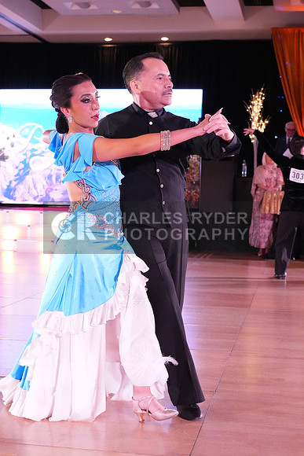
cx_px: 152
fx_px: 759
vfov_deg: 33.4
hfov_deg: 22.6
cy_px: 228
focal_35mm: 60
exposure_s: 1/400
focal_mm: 40
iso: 6400
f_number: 5
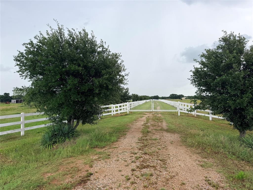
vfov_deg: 56.8
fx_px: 175
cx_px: 126
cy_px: 95
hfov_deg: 71.6
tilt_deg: +5.9
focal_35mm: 24
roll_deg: -1.0
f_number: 1.78
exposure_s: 1/2110
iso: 80
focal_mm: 6.76
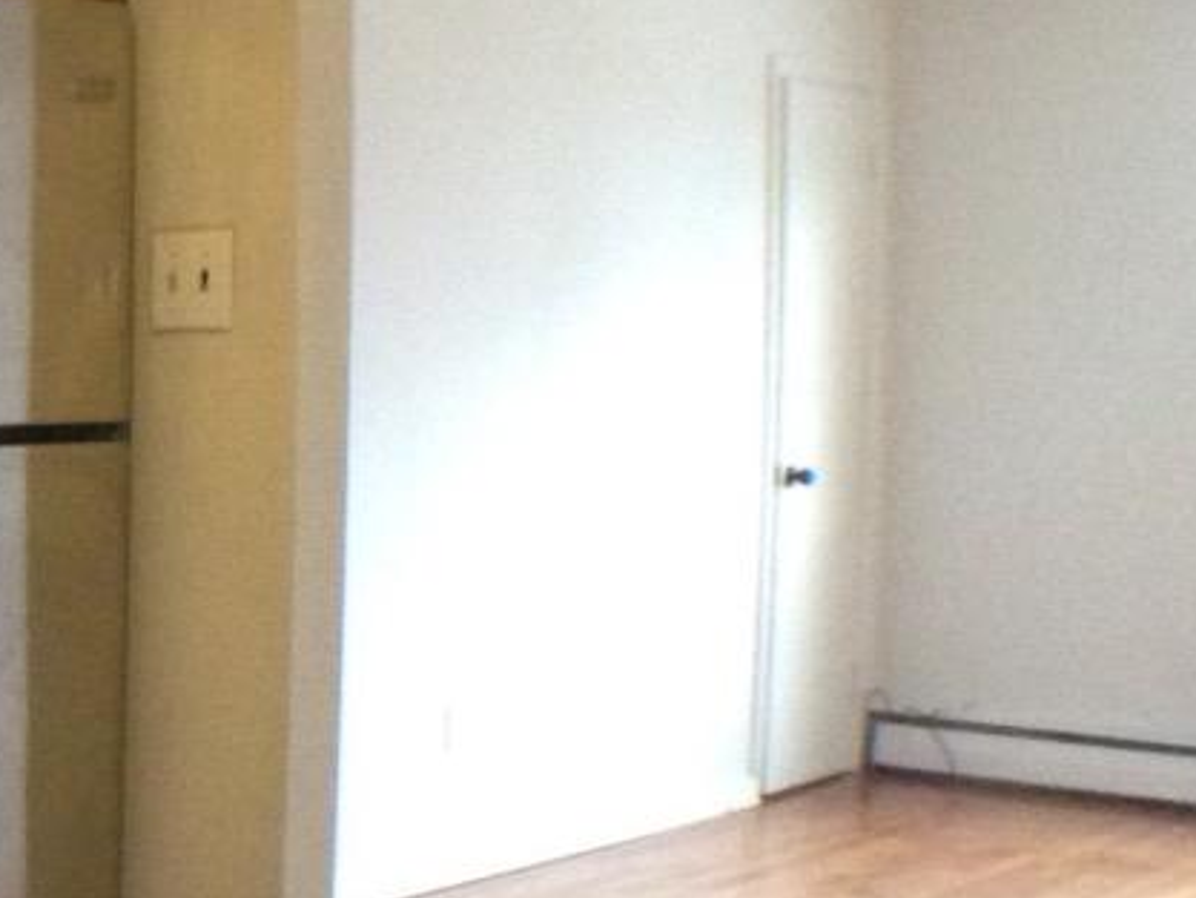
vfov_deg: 13.0
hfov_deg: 15.9
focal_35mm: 114
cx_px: -571
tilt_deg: -5.3
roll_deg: -0.5
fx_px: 3940
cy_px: 571
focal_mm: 4.12
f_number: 2.4
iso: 400
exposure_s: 1/20
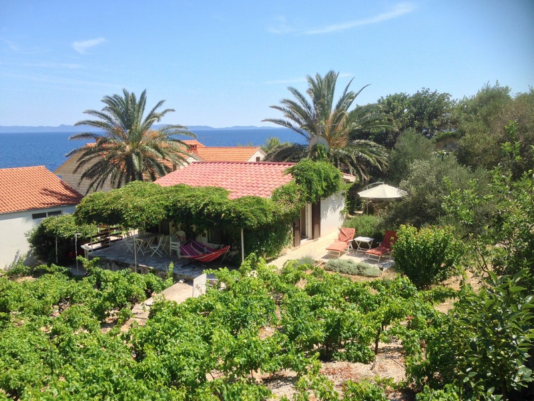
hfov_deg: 55.4
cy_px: 200
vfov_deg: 42.9
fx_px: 509
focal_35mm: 33
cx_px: 267
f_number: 2.4
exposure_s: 1/1178
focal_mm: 4.12
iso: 50
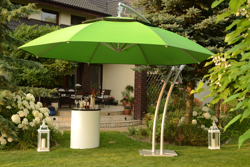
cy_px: 84
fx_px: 347
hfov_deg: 39.6
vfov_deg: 27.0
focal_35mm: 50
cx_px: 125
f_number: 4
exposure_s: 1/60
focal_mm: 50
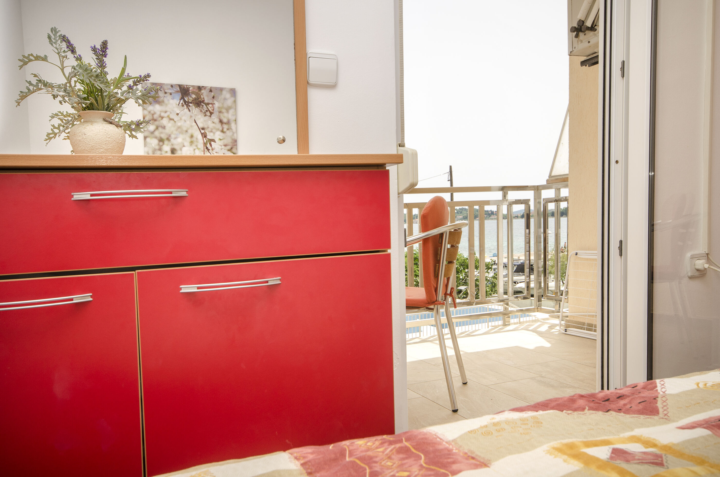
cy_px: 238
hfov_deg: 64.7
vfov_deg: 45.5
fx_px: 569
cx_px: 360
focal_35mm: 28
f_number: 8
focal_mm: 19
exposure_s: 1/160
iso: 100
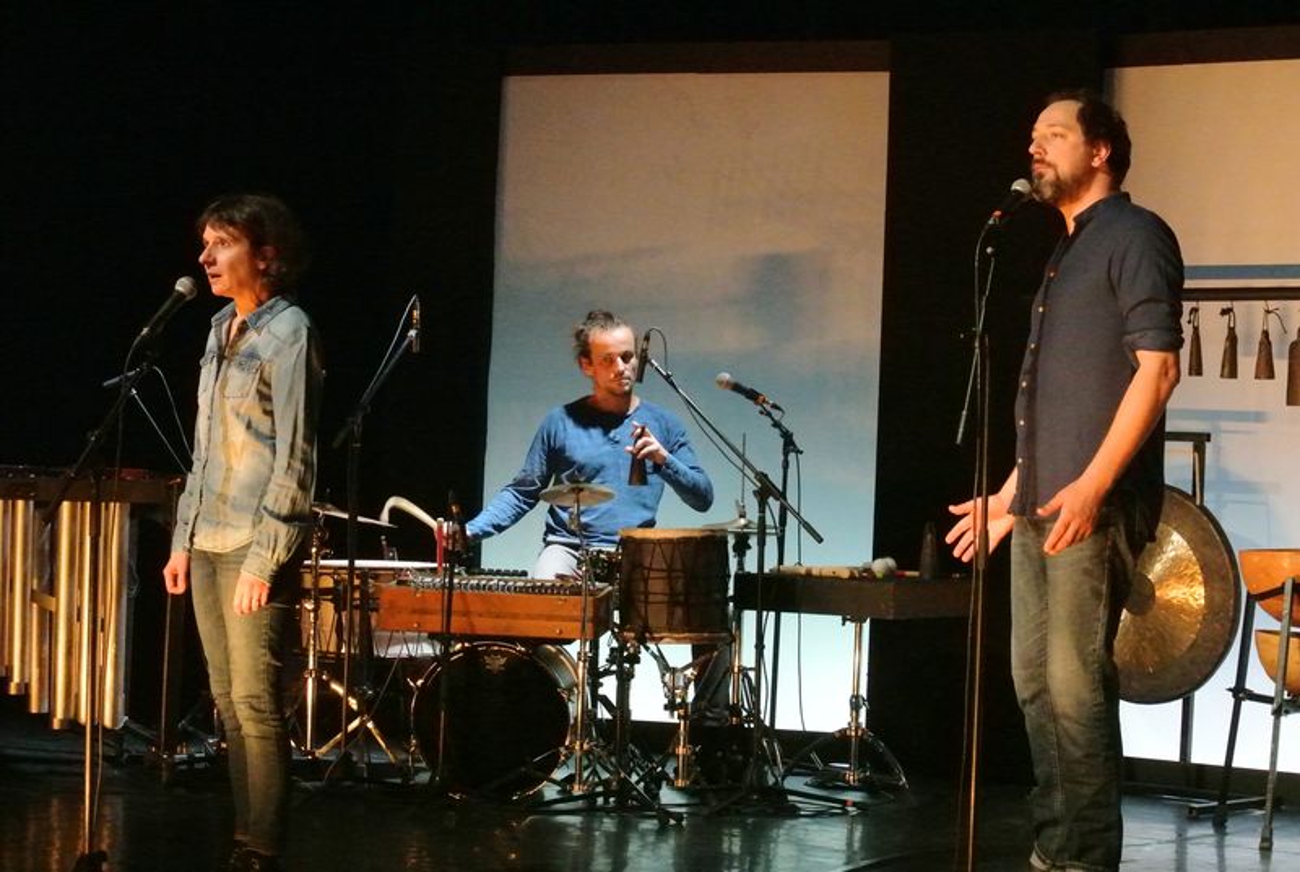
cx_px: 650
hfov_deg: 24.4
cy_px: 436
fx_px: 3003
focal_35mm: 83
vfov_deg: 16.5
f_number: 7.1
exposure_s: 1/40
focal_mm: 30.9
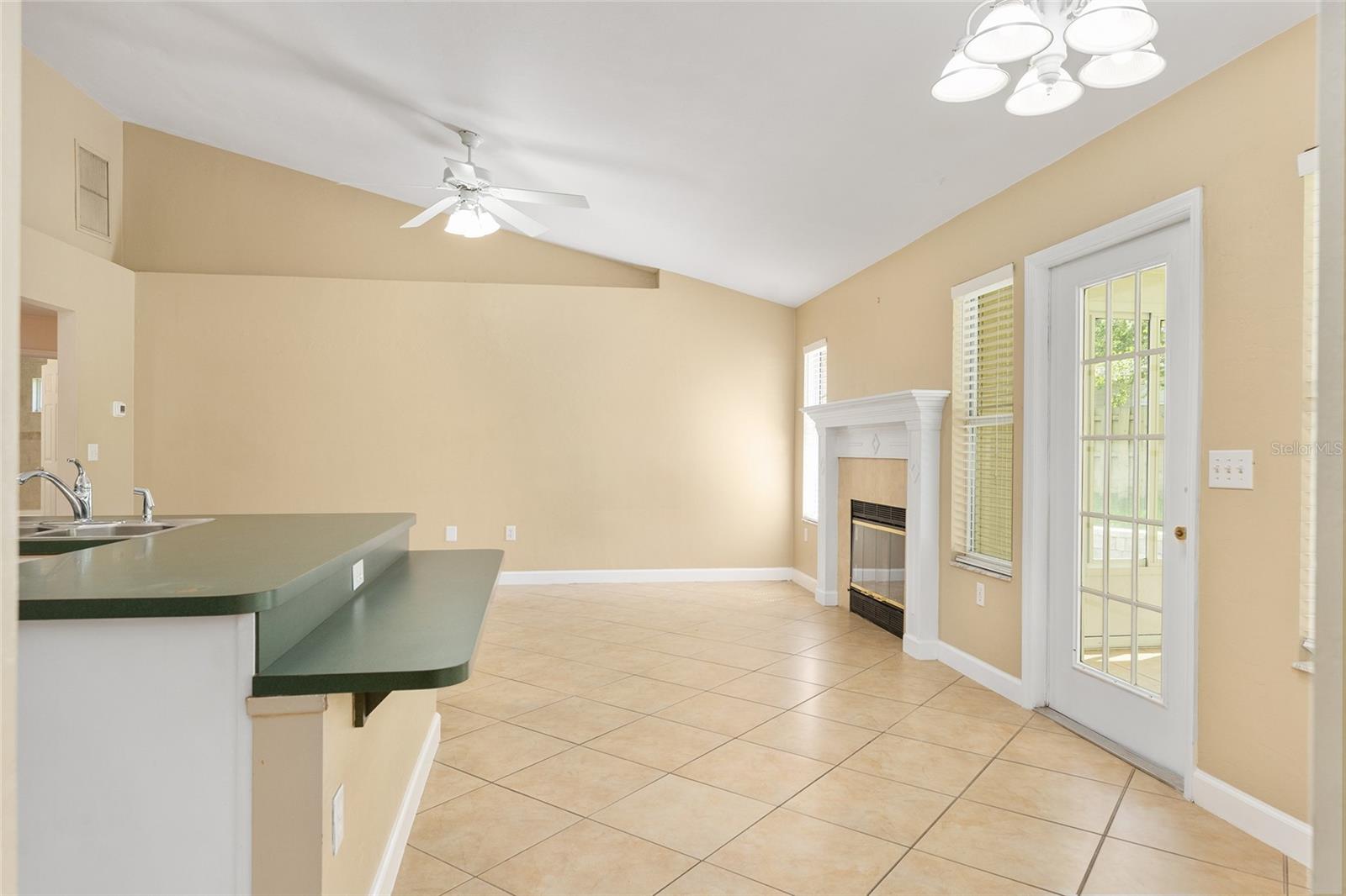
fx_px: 792
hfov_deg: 80.7
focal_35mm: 21
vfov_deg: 59.0
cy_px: 448
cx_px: 673
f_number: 7.1
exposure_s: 1/30
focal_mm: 21.2
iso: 800
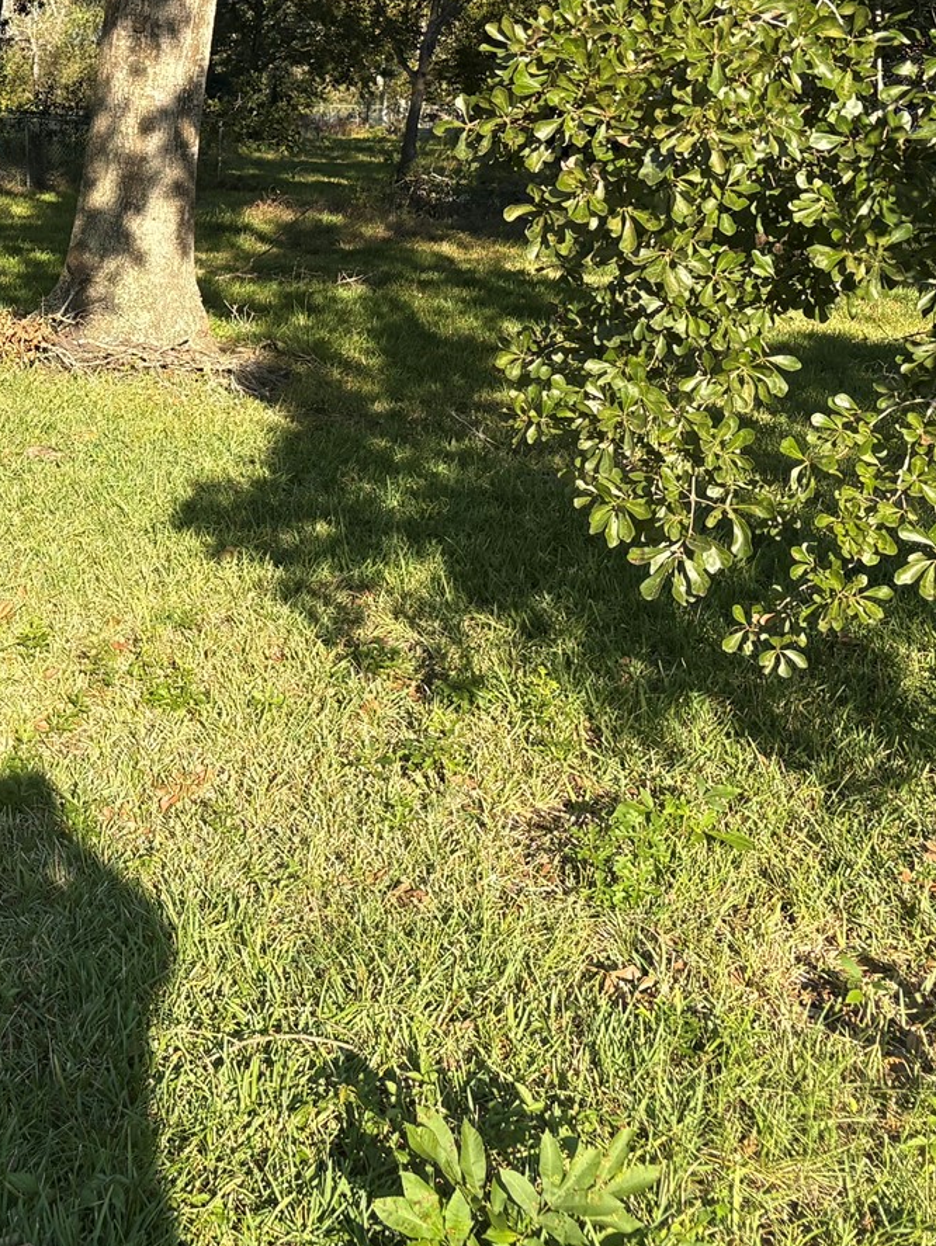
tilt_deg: -2.1
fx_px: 2162
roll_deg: -1.2
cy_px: 185
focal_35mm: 60
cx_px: -30
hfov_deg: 23.3
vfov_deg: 31.1
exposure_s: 1/1099
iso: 50
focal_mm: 5.96
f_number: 1.6
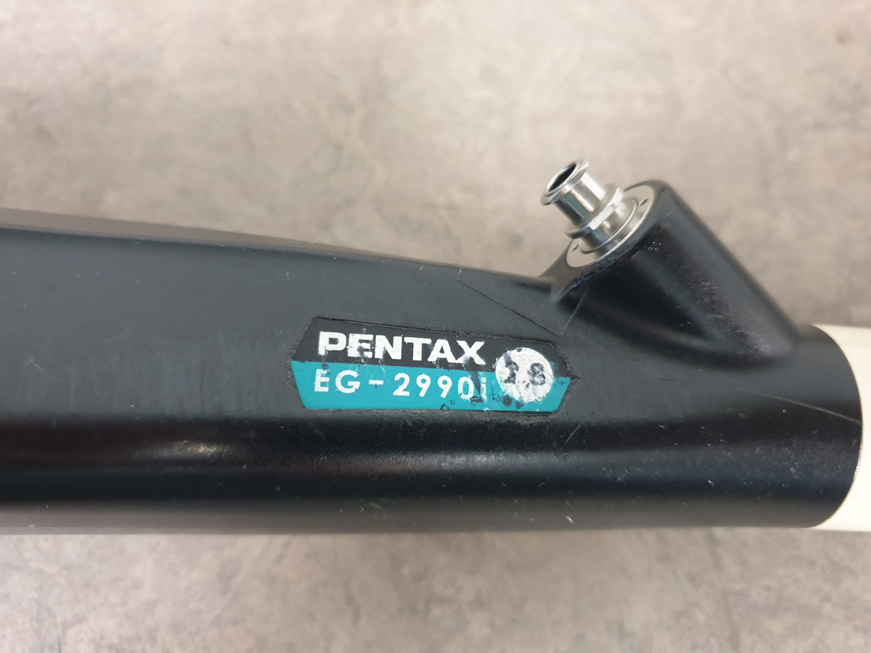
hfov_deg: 67.3
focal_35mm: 26
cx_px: 436
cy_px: 326
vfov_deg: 53.1
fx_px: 654
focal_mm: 4.3
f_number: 1.5
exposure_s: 1/20
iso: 320
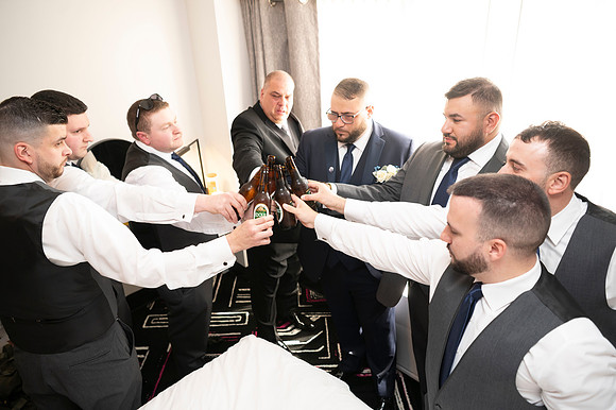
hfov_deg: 73.8
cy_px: 205
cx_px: 308
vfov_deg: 53.1
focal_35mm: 24
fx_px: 410
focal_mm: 24
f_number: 2.8
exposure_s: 1/100
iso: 800
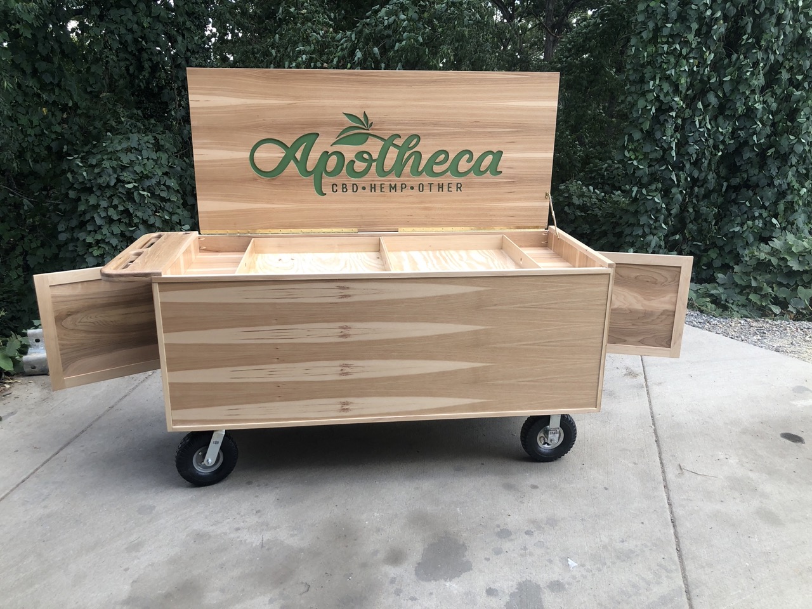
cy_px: 304
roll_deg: -0.6
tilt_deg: -19.2
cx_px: 406
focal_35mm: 28
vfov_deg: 49.7
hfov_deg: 63.4
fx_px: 657
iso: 20
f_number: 1.8
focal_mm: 3.99
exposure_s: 1/168
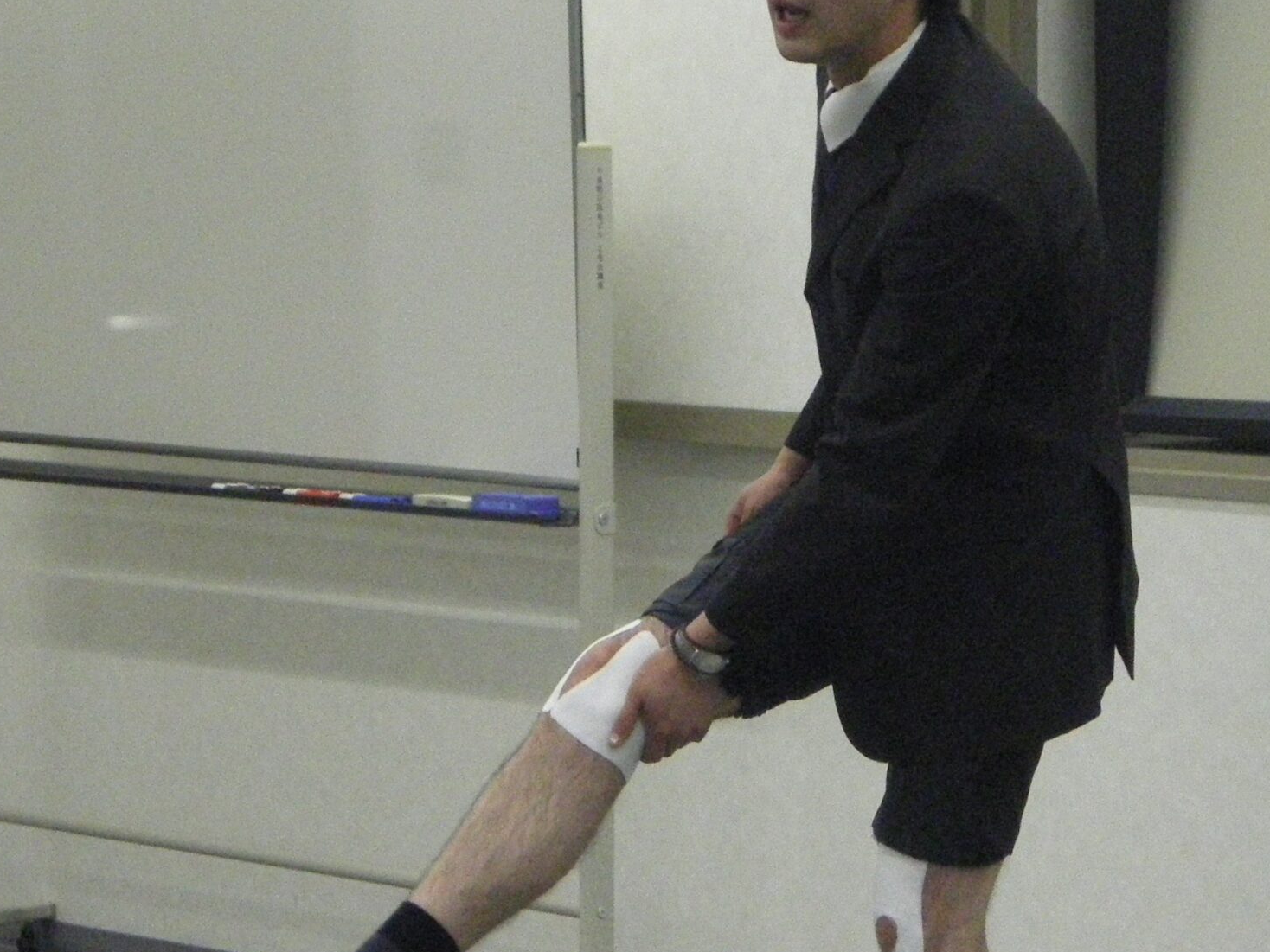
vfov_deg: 10.4
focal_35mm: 143
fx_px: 5246
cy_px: 467
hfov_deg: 13.8
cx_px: 834
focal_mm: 14.3
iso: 800
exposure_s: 1/60
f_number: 5.1
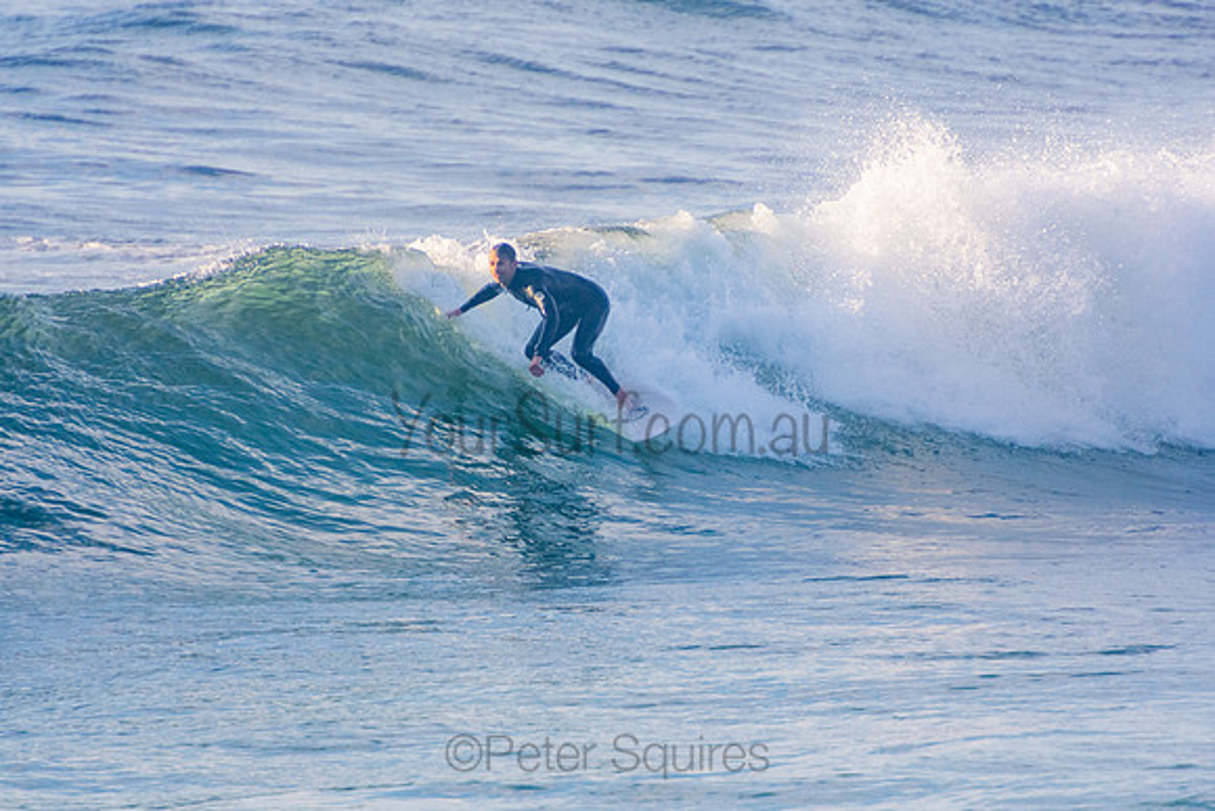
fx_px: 20974
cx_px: 608
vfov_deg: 2.2
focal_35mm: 621
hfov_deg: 3.3
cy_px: 406
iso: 450
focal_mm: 400
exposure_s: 1/1250
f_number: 5.6
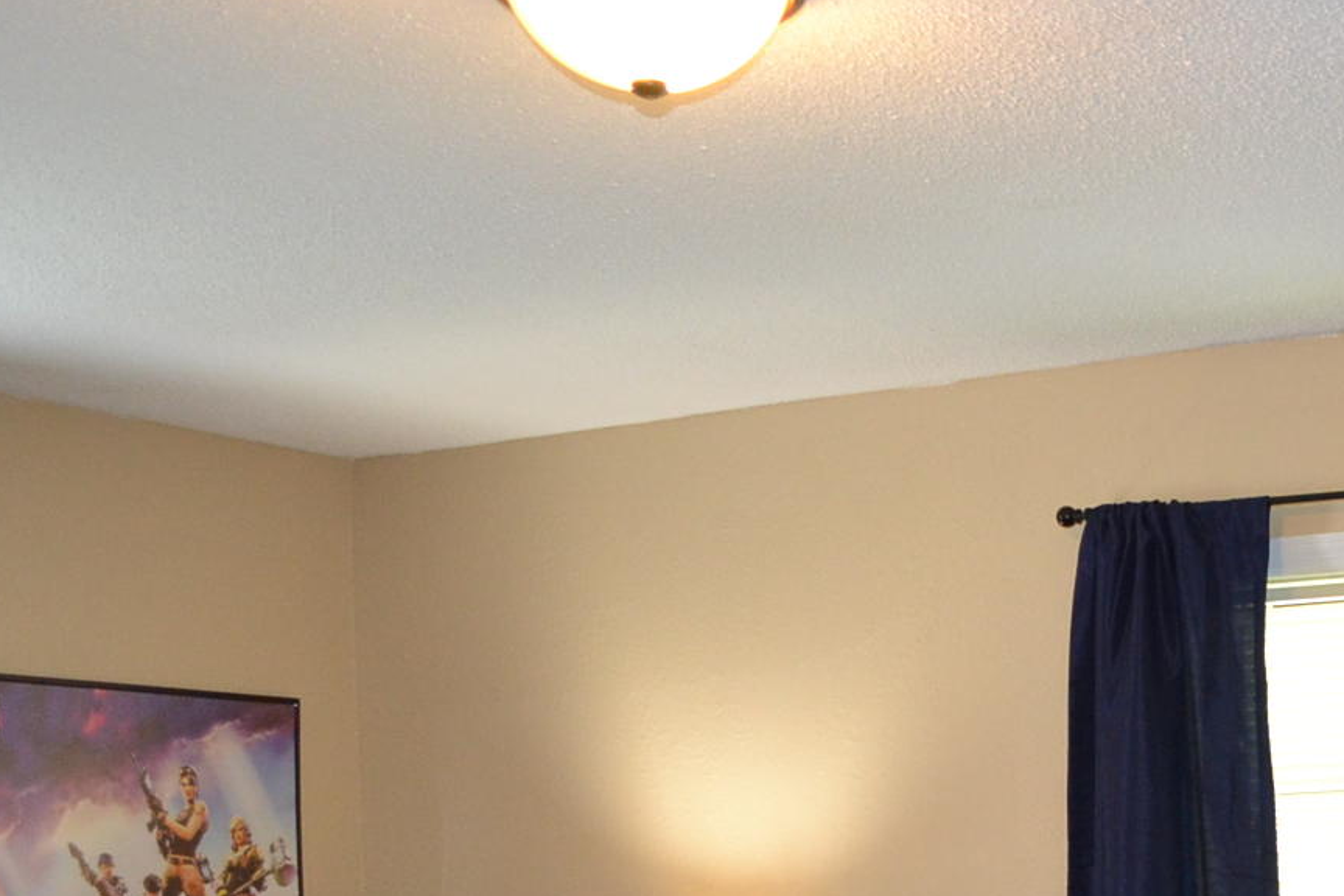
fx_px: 2688
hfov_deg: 25.8
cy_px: 1140
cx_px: 1500
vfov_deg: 17.8
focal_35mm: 72
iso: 1100
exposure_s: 1/60
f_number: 3.5
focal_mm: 18
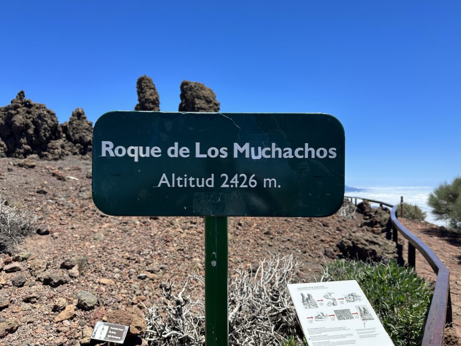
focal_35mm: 24
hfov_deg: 71.6
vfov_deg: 56.8
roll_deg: +0.7
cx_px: 230
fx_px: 320
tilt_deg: +0.4
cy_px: 173
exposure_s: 1/3861
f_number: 1.78
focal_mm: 6.86
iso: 80
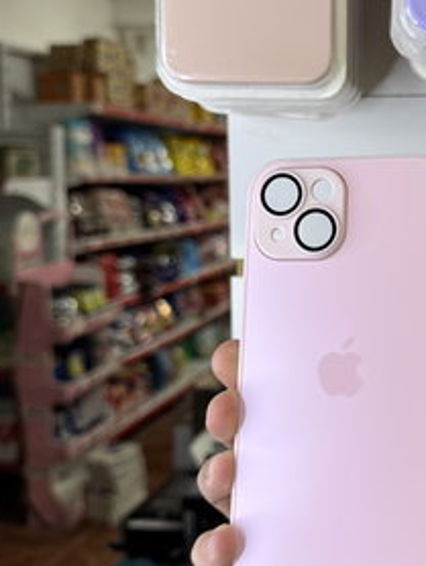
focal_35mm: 46
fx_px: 754
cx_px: 361
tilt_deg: -7.2
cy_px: 260
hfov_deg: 30.5
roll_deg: +0.8
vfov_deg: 41.2
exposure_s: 1/97
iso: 200
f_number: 1.78
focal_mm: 6.76
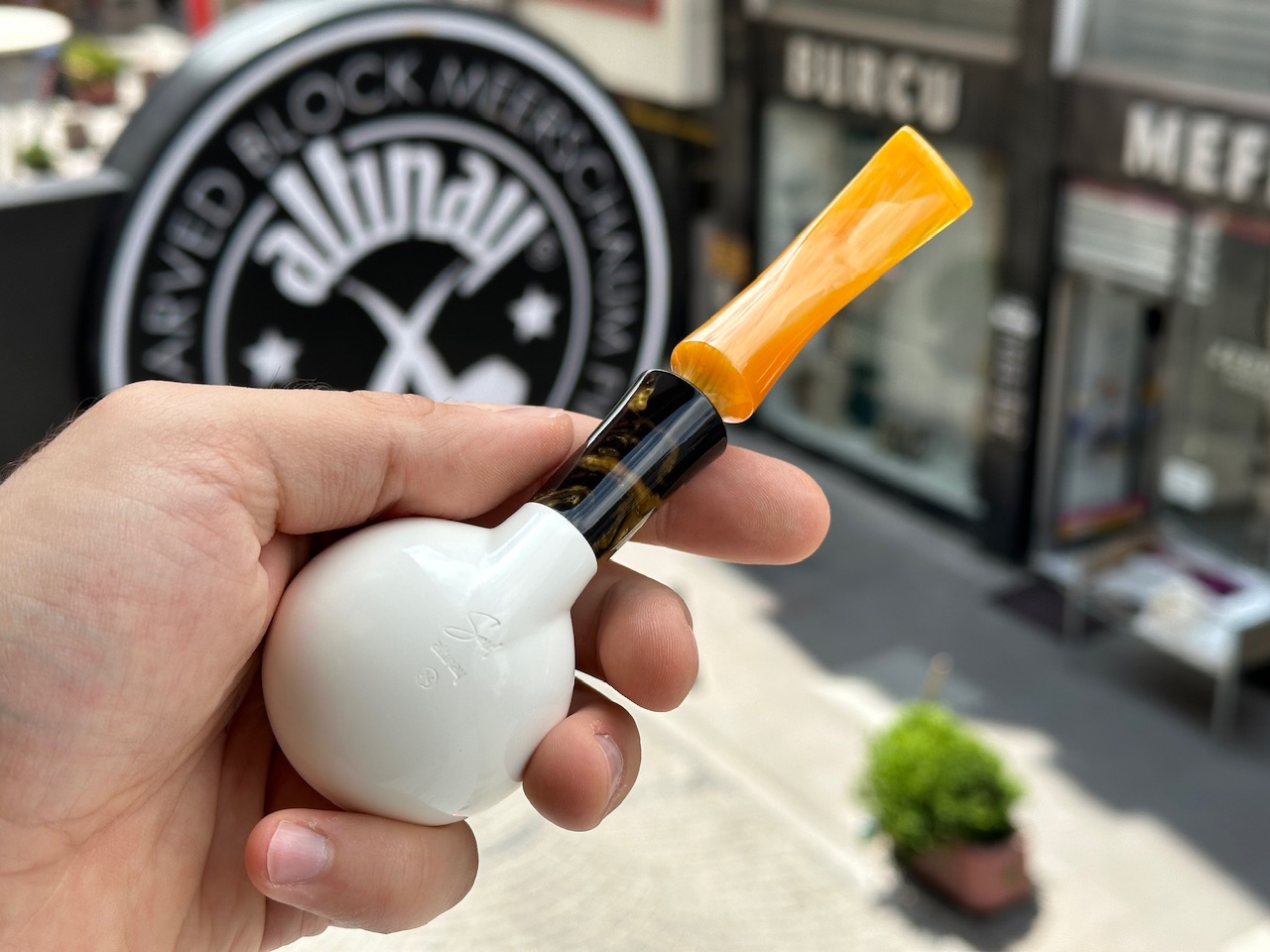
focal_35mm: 48
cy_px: 476
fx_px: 1761
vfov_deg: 30.3
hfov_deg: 39.7
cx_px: 635
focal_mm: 6.86
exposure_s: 1/1721
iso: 64
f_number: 1.78
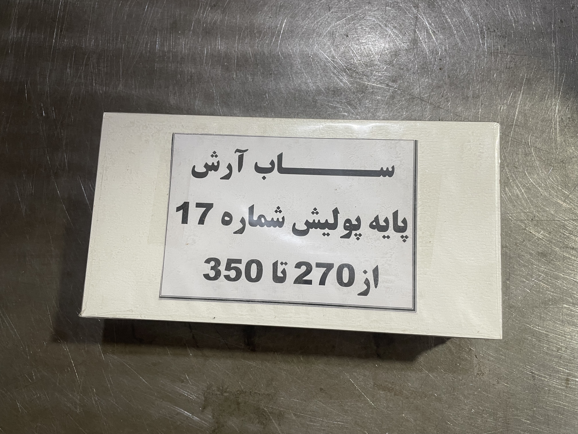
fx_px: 434
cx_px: 289
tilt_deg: -83.0
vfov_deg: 53.1
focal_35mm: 26
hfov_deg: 67.3
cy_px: 217
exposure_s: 1/50
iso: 100
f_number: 1.6
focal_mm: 4.2
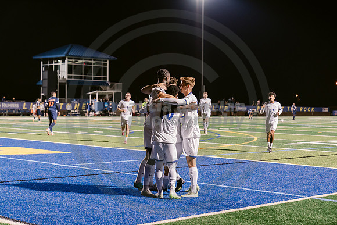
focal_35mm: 70
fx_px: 655
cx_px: 168
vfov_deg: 19.5
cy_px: 112
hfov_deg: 28.8
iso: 2500
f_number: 3.2
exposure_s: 1/250
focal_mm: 70
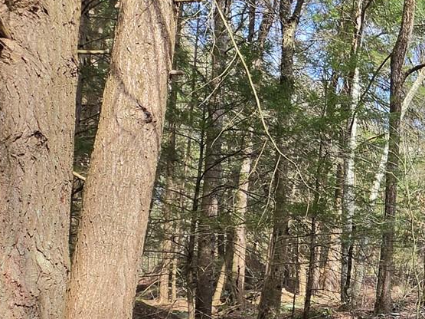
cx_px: 577
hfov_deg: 30.0
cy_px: 345
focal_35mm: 48
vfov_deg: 27.8
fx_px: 589
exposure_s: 1/120
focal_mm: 2.2
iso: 16
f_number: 1.9
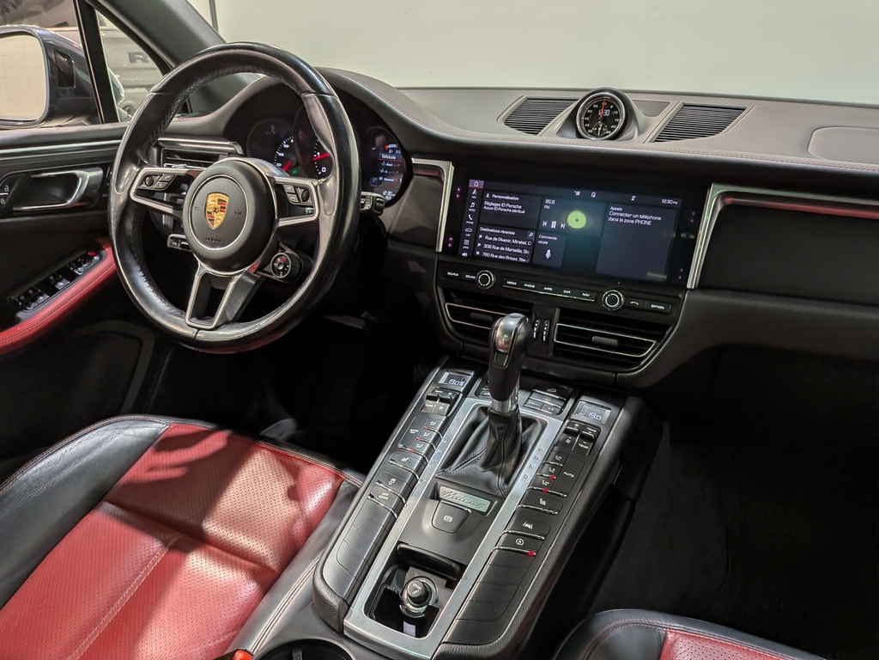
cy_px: 330
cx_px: 440
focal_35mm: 24
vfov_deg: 56.8
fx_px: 609
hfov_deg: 71.6
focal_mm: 4.53
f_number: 1.7
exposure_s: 1/120
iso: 27
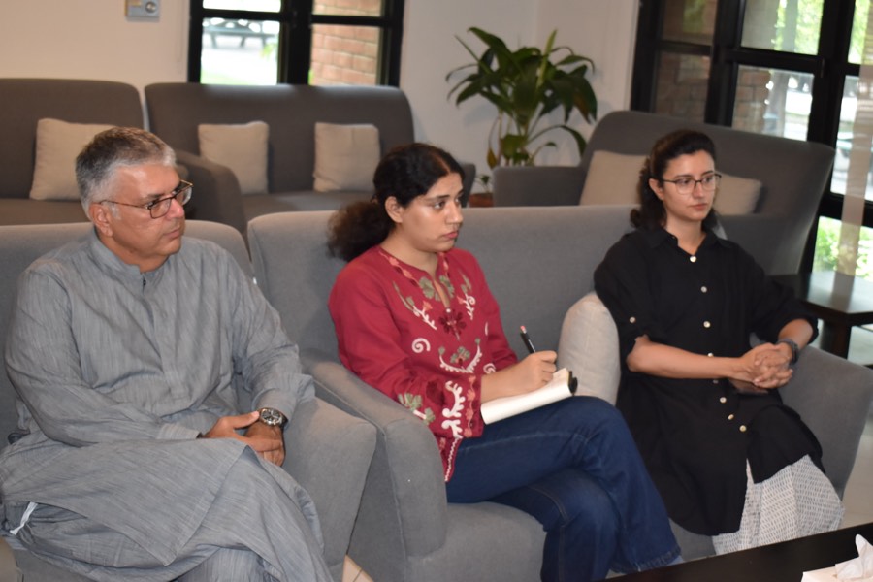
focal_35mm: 57
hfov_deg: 35.1
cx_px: 436
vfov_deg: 23.8
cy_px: 291
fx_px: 1382
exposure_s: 1/60
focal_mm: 38
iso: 1000
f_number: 4.8
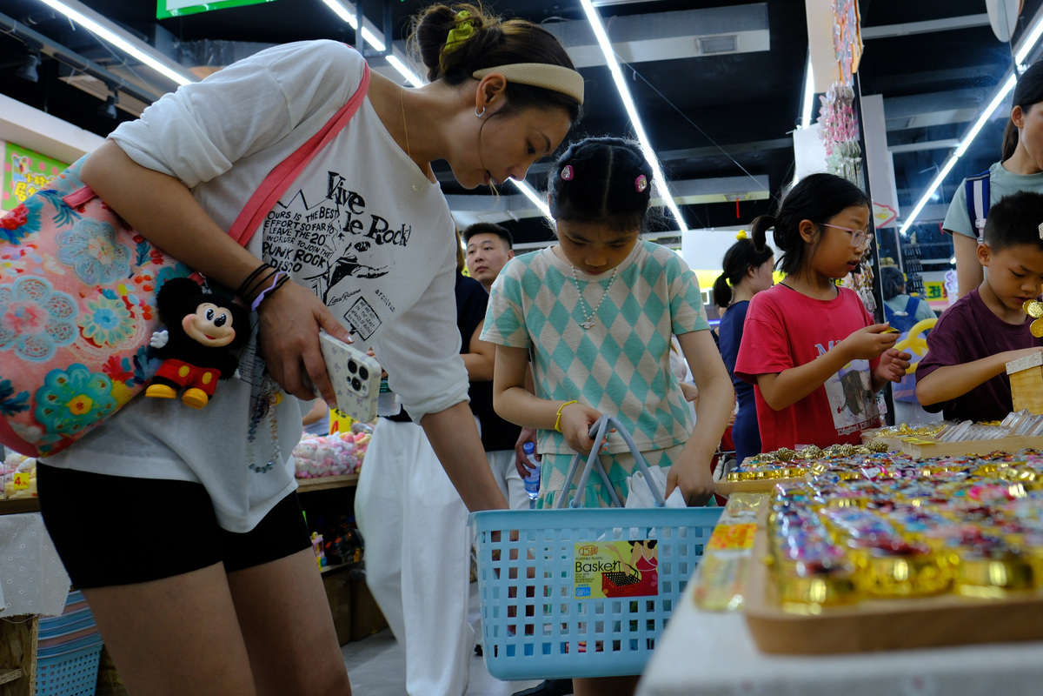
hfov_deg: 73.7
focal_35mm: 24
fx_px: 695
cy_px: 348
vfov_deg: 53.1
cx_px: 522
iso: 400
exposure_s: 1/85
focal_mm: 16
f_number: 3.6
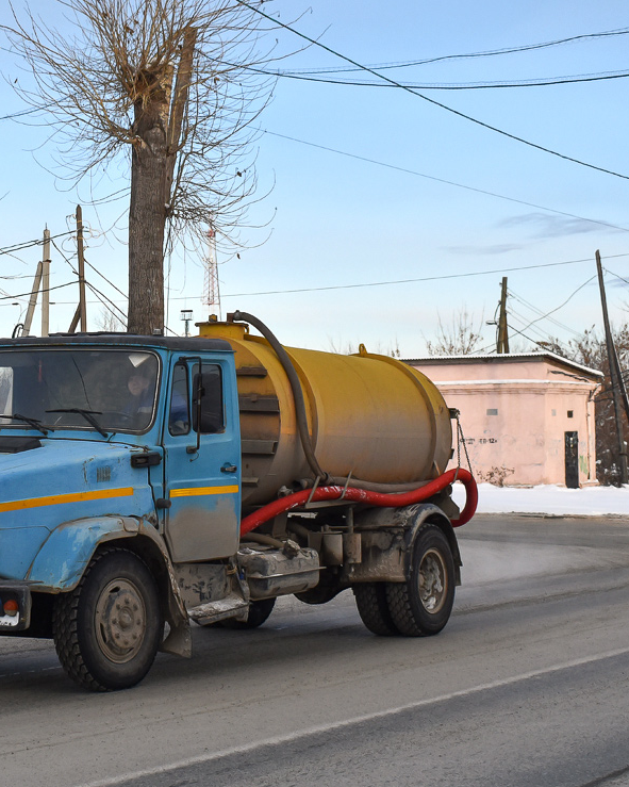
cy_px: 382
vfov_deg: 29.6
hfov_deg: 23.3
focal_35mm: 64
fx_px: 1490
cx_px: 82
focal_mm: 28
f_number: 5.6
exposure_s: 1/1600
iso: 400
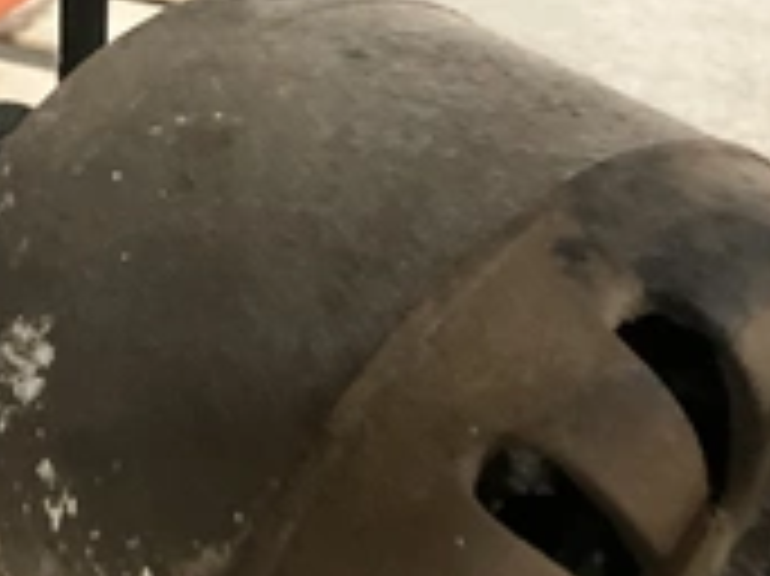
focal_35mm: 68
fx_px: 1512
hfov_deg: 28.6
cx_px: 401
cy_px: 666
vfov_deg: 20.4
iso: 640
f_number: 1.8
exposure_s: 1/30
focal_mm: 3
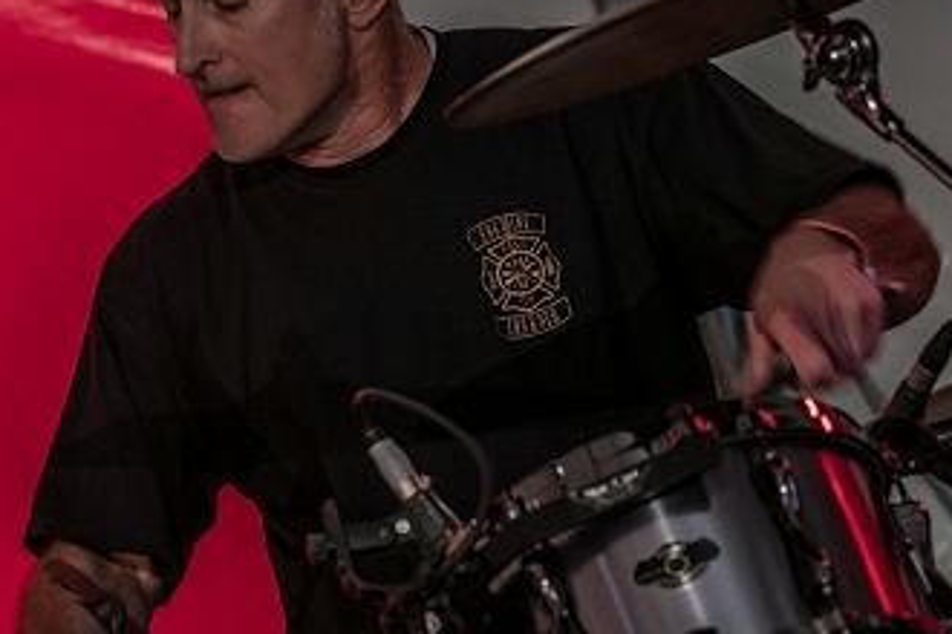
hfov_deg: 9.0
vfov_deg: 6.0
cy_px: 288
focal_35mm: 229
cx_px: 407
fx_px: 6055
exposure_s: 1/100
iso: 320
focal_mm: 70
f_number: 2.8
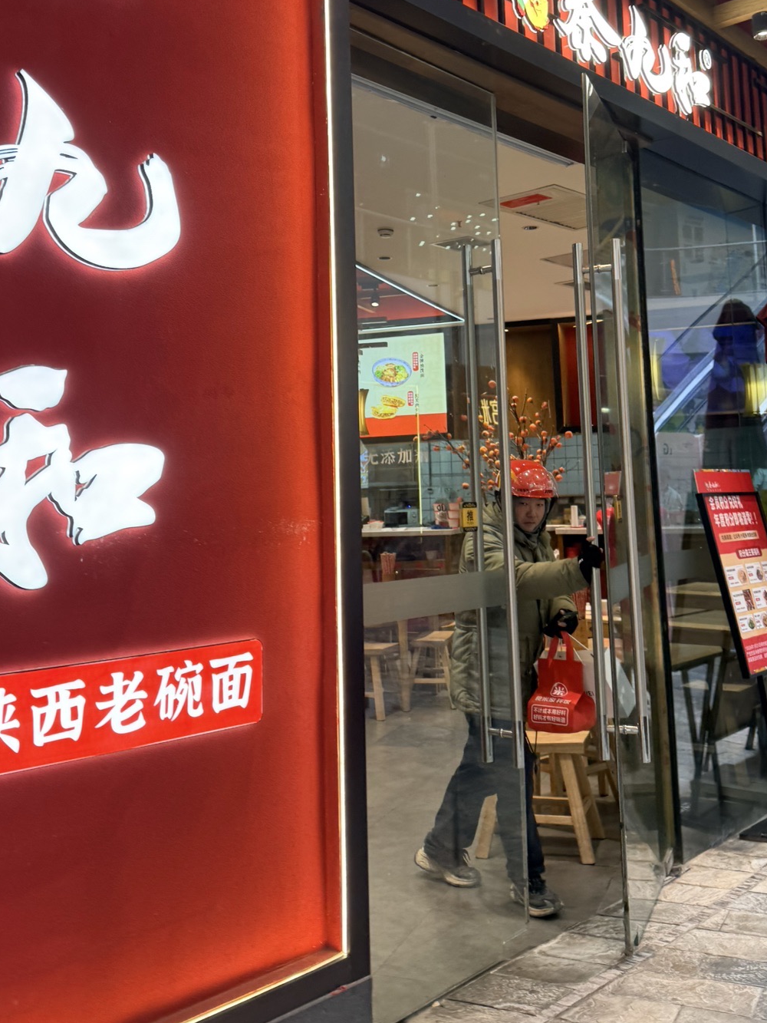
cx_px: 424
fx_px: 1063
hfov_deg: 39.6
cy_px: 363
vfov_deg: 50.6
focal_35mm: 36
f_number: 1.78
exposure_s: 1/100
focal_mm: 6.76
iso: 64
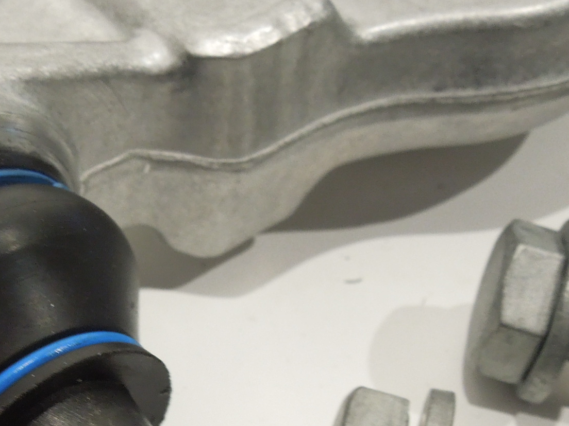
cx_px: 110
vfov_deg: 14.4
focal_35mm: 101
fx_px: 1660
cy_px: 446
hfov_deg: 19.2
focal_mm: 7.8
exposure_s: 1/30
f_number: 3.9
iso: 400
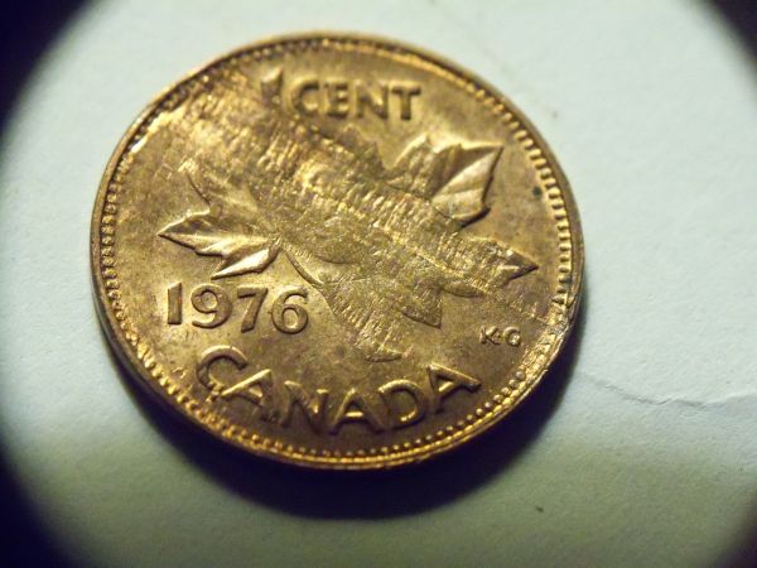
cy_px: 284
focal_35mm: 70
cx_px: 378
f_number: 4.1
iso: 1600
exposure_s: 1/100
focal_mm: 12.3
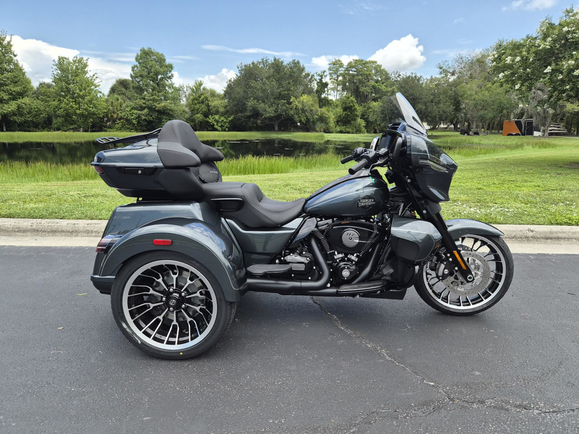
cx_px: 290
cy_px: 217
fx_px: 385
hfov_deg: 73.9
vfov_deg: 58.9
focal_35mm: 23
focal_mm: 5.4
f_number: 1.8
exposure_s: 1/2800
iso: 80
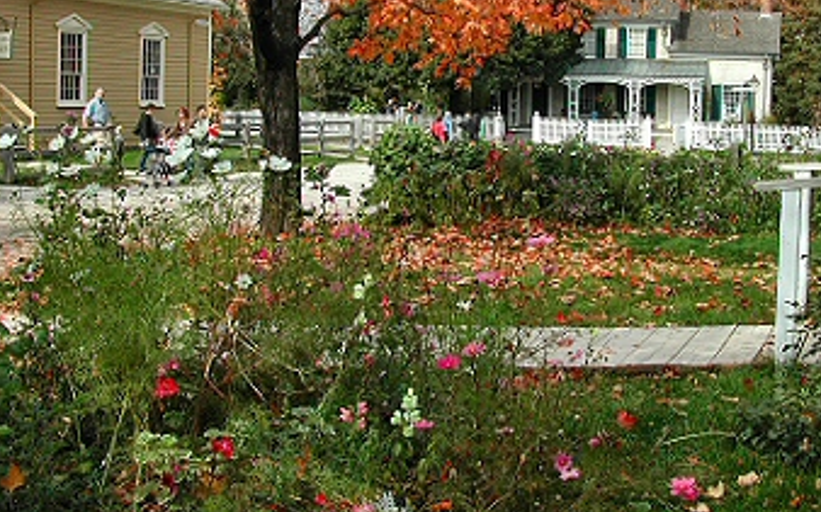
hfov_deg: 36.9
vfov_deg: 23.4
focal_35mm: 55
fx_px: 1230
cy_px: 172
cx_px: 463
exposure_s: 1/166
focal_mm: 8
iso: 100
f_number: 7.6
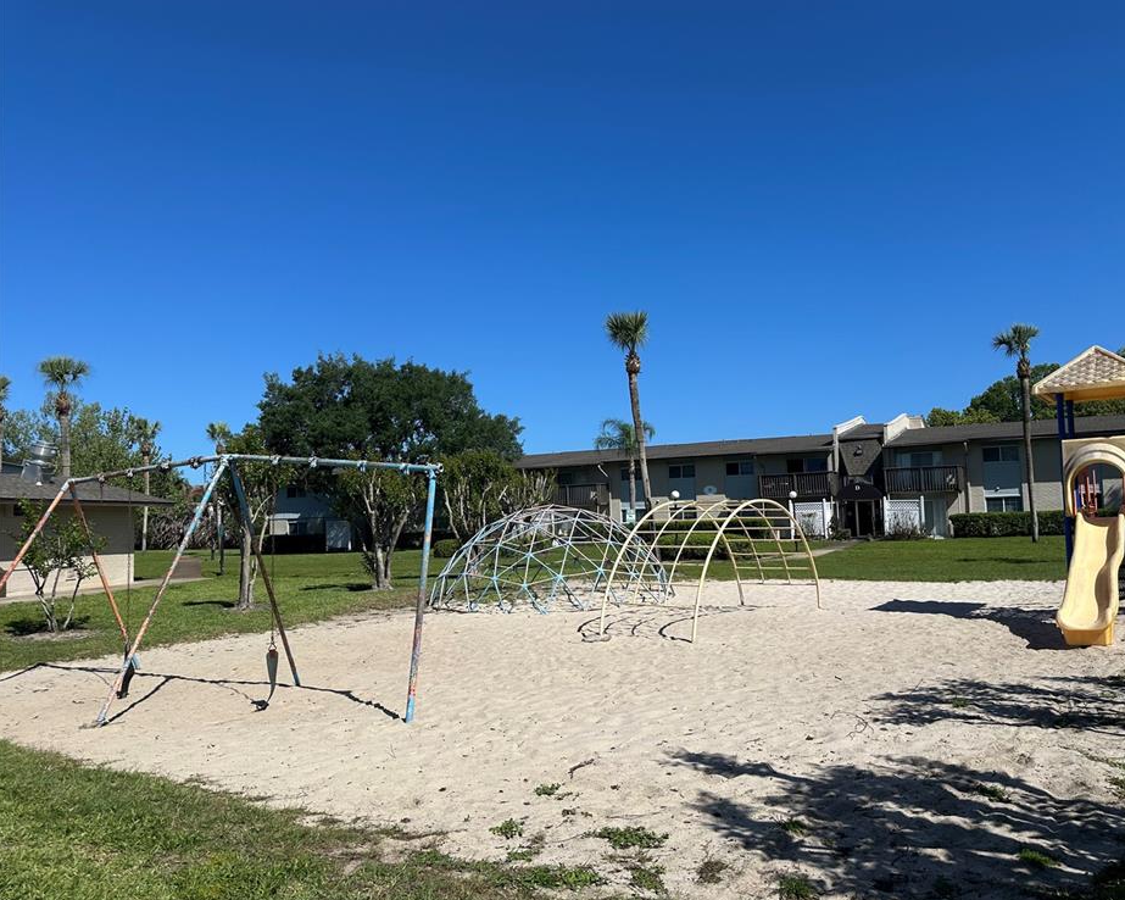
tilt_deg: +1.8
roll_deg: +0.3
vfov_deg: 54.9
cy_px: 439
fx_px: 866
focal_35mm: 26
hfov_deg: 65.9
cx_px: 620
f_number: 1.78
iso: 80
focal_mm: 6.86
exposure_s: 1/7042
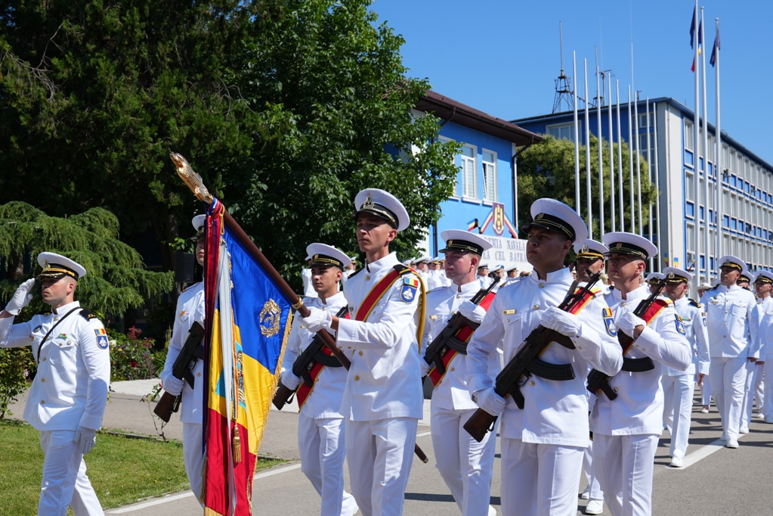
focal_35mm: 44
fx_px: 945
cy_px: 358
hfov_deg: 44.4
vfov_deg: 30.2
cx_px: 326
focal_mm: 30
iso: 160
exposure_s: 1/800
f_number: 6.3
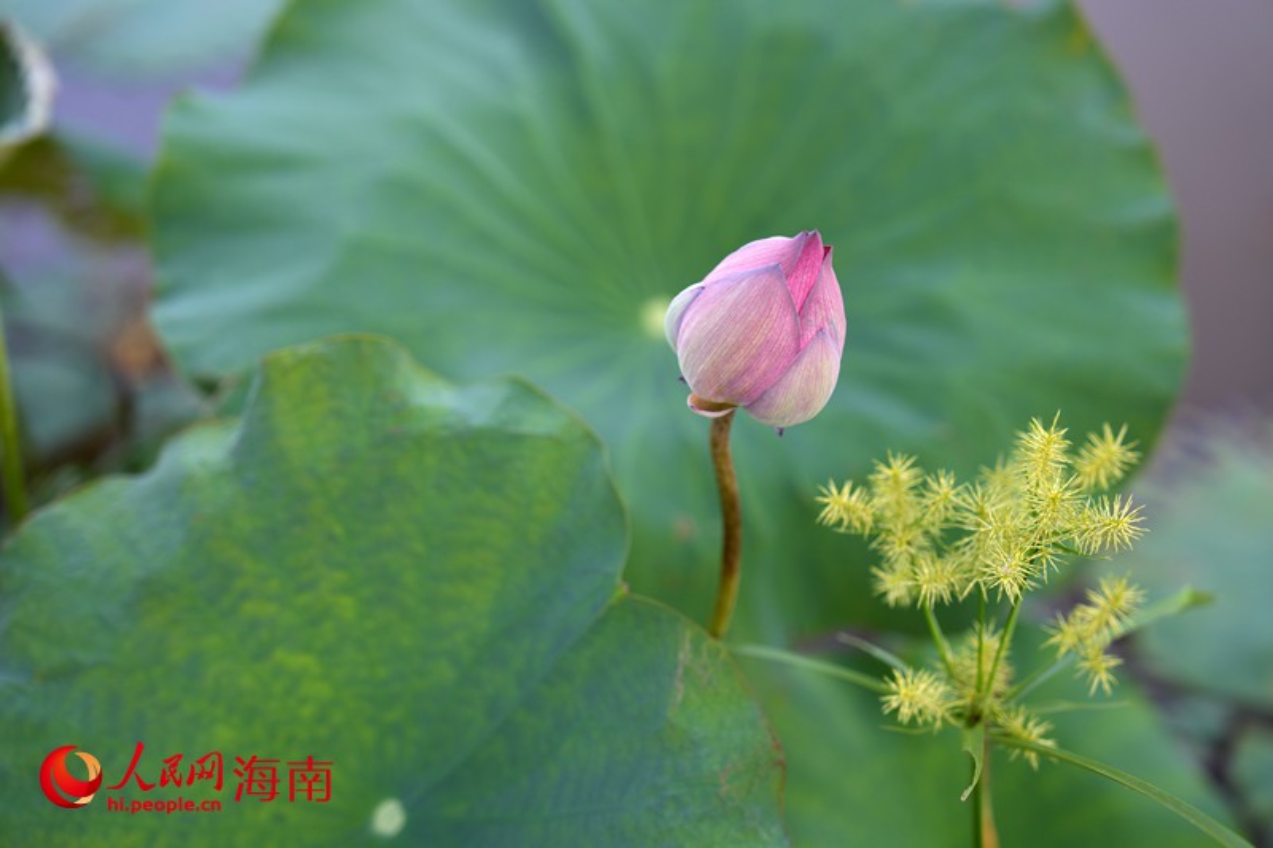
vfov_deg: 19.4
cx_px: 636
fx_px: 2475
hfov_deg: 28.8
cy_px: 424
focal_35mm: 70
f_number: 2.8
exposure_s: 1/125
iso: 160
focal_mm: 70
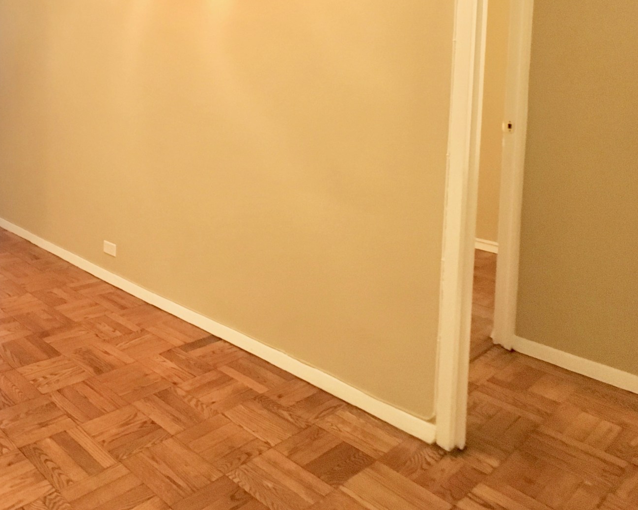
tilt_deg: -3.2
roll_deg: -1.2
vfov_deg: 30.2
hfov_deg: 36.5
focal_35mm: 49
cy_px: 113
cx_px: 109
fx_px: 925
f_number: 2.2
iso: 320
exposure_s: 1/15
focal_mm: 4.15
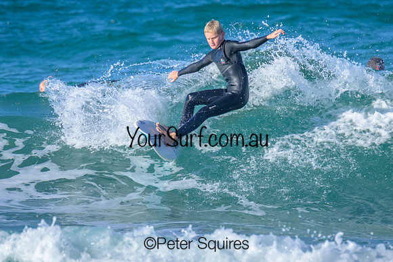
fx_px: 12011
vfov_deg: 1.3
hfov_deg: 1.9
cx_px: 191
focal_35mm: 1100
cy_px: 122
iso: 1600
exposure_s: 1/2000
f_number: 11
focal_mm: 800
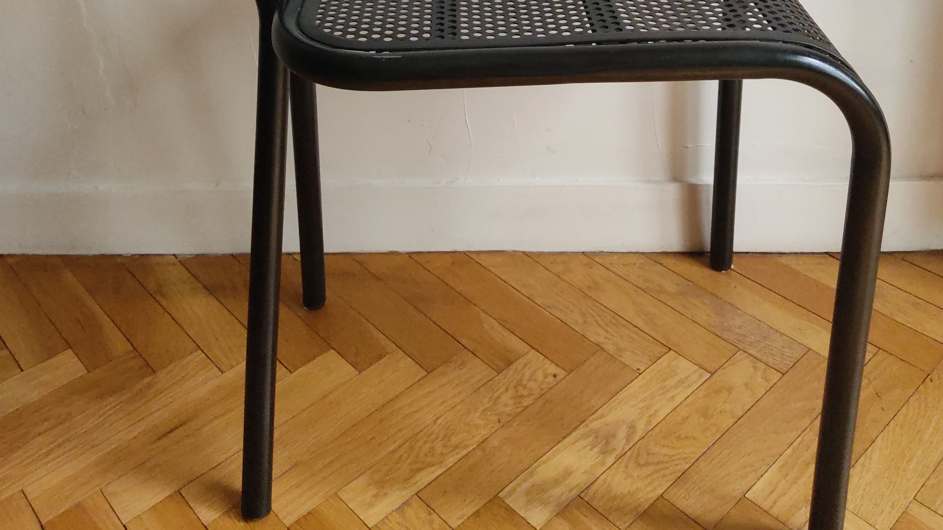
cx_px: 471
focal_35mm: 38
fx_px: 950
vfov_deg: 28.6
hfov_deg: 52.8
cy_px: -40
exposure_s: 1/1299
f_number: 1.79
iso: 3200
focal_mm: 4.74
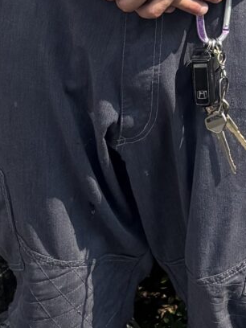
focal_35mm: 163
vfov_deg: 11.2
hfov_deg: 8.9
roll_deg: -0.7
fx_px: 1544
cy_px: -274
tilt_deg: -7.9
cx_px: 358
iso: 50
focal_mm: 5.96
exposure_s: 1/1984
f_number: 1.6
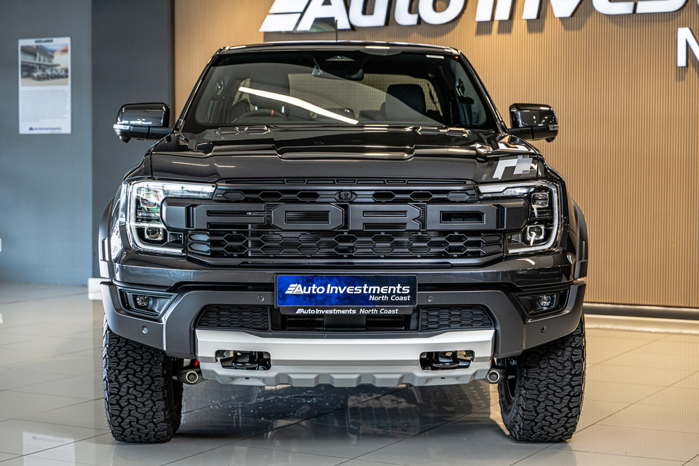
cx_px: 350
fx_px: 1378
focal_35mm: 71
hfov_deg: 28.5
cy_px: 233
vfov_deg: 19.2
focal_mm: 71
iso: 640
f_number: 4.5
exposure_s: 1/125
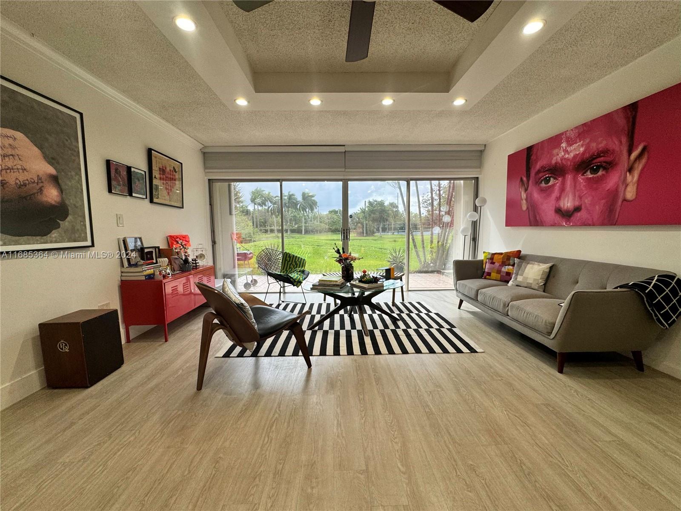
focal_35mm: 14
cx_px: 340
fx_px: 275
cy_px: 256
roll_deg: +0.3
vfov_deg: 85.7
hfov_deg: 102.1
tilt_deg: -5.6
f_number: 2.2
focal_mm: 2.22
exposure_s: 1/120
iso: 64
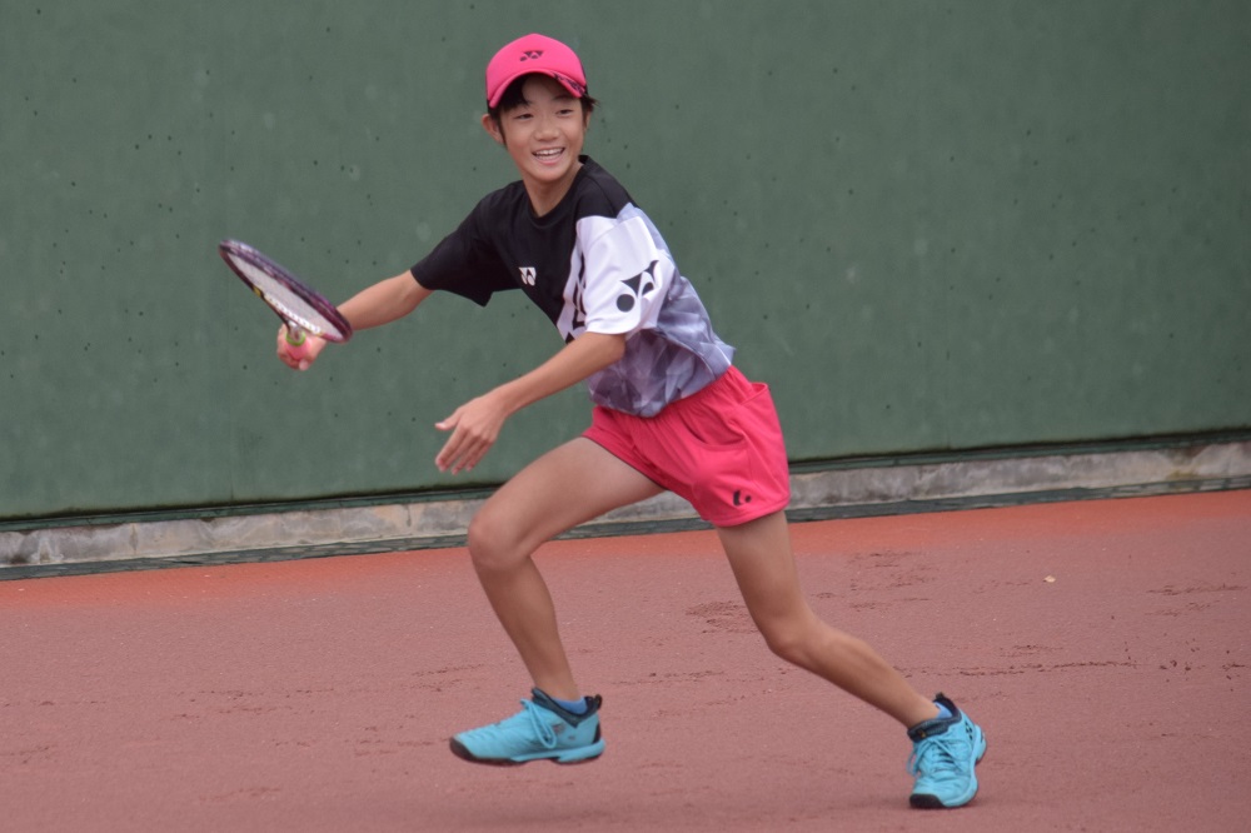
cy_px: 416
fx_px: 7816
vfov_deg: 6.1
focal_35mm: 225
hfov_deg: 9.2
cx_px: 626
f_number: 4.8
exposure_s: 1/1000
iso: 640
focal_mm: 150
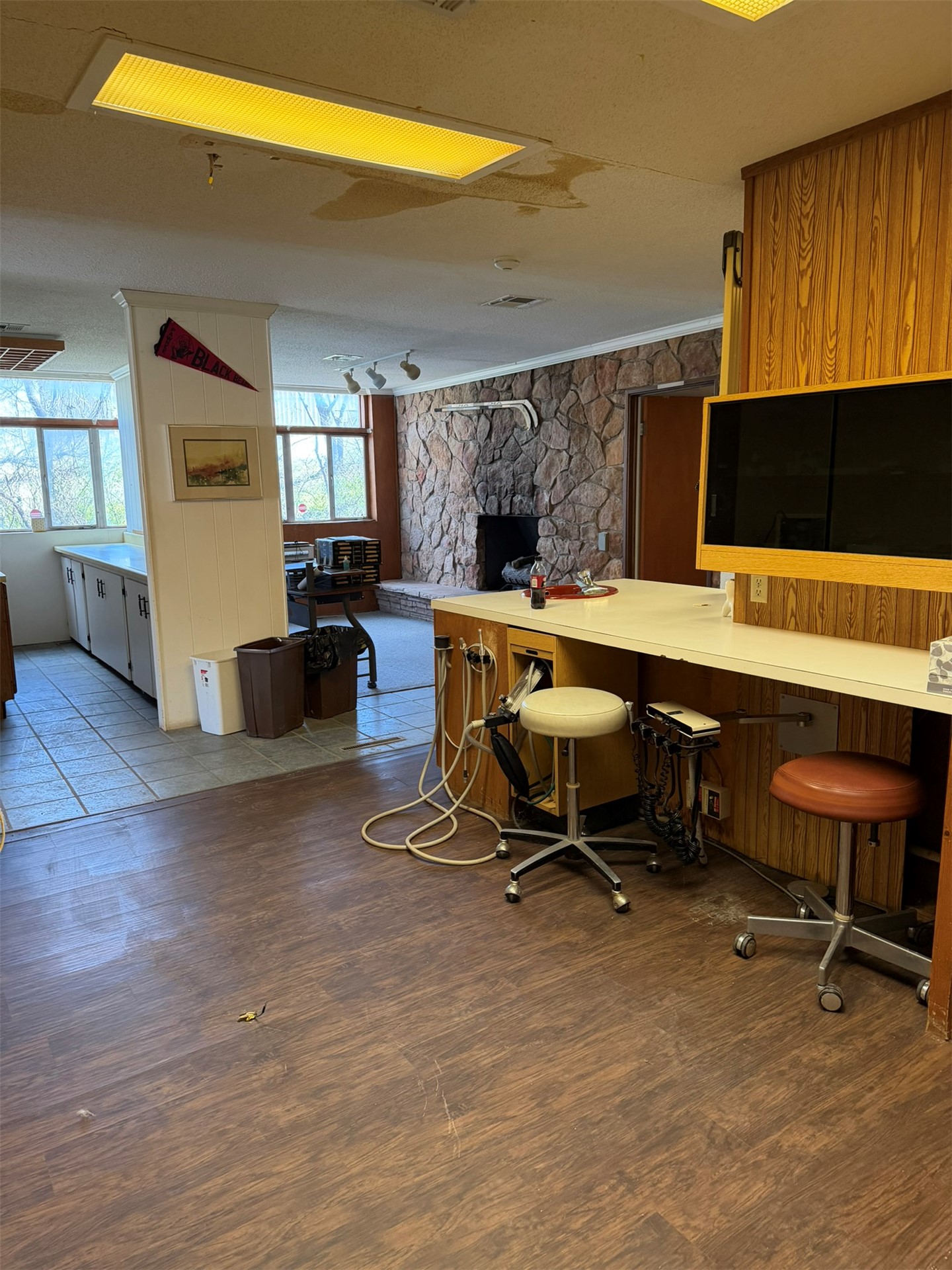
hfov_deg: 56.8
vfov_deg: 71.6
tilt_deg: -7.7
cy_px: 635
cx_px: 476
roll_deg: +1.0
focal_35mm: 24
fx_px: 880
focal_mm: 6.76
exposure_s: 1/120
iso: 400
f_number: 1.78
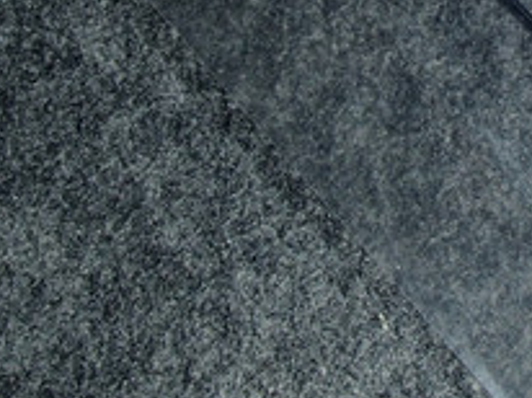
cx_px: 501
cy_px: -65
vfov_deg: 16.3
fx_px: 1336
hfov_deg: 21.9
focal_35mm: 87
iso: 200
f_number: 11
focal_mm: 5
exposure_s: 1/30
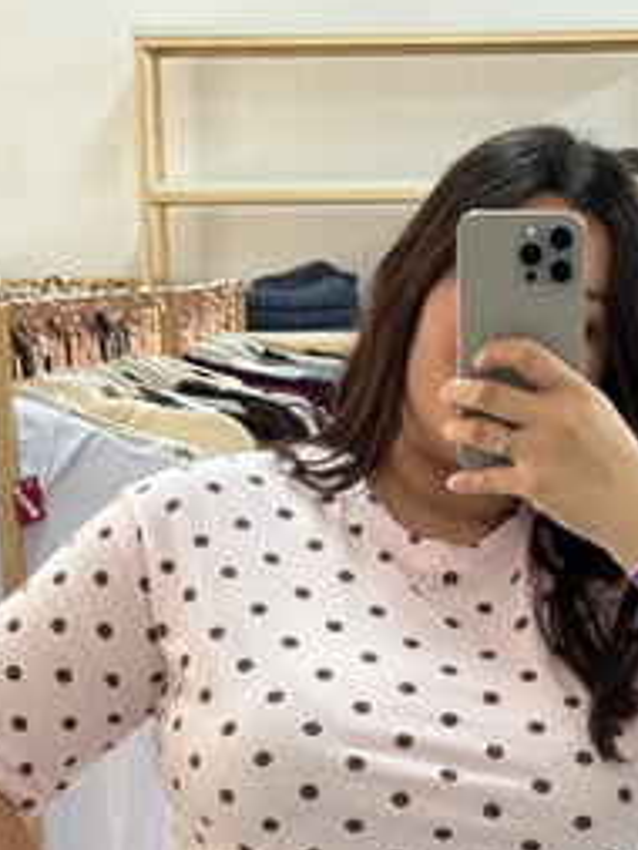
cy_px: 744
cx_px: 430
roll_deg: +1.8
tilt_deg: -11.6
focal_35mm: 101
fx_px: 2480
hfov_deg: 14.6
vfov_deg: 19.1
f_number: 1.78
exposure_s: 1/50
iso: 160
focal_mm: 6.76
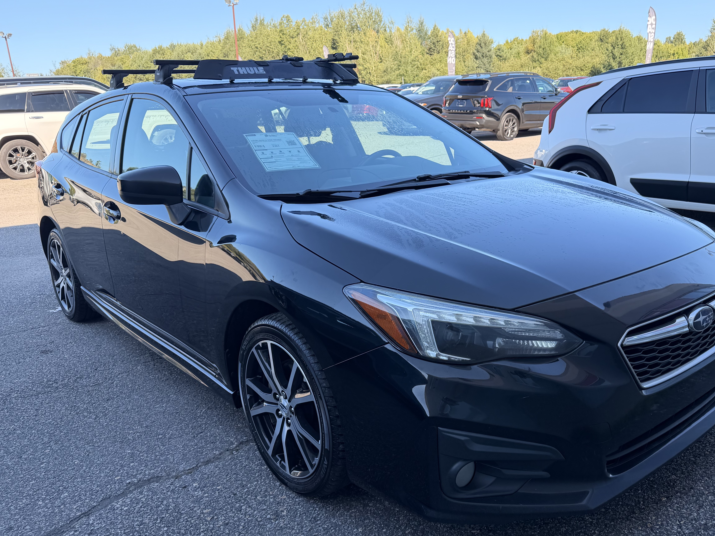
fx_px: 620
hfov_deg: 59.9
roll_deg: +1.7
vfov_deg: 46.8
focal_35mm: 30
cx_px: 381
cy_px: 285
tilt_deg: -12.3
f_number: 1.78
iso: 80
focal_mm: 6.76
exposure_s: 1/772
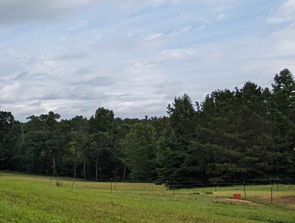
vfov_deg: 28.4
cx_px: -132
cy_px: 151
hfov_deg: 27.6
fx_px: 435
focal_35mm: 51
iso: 51
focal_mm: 2.35
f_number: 2.2
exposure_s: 1/1661
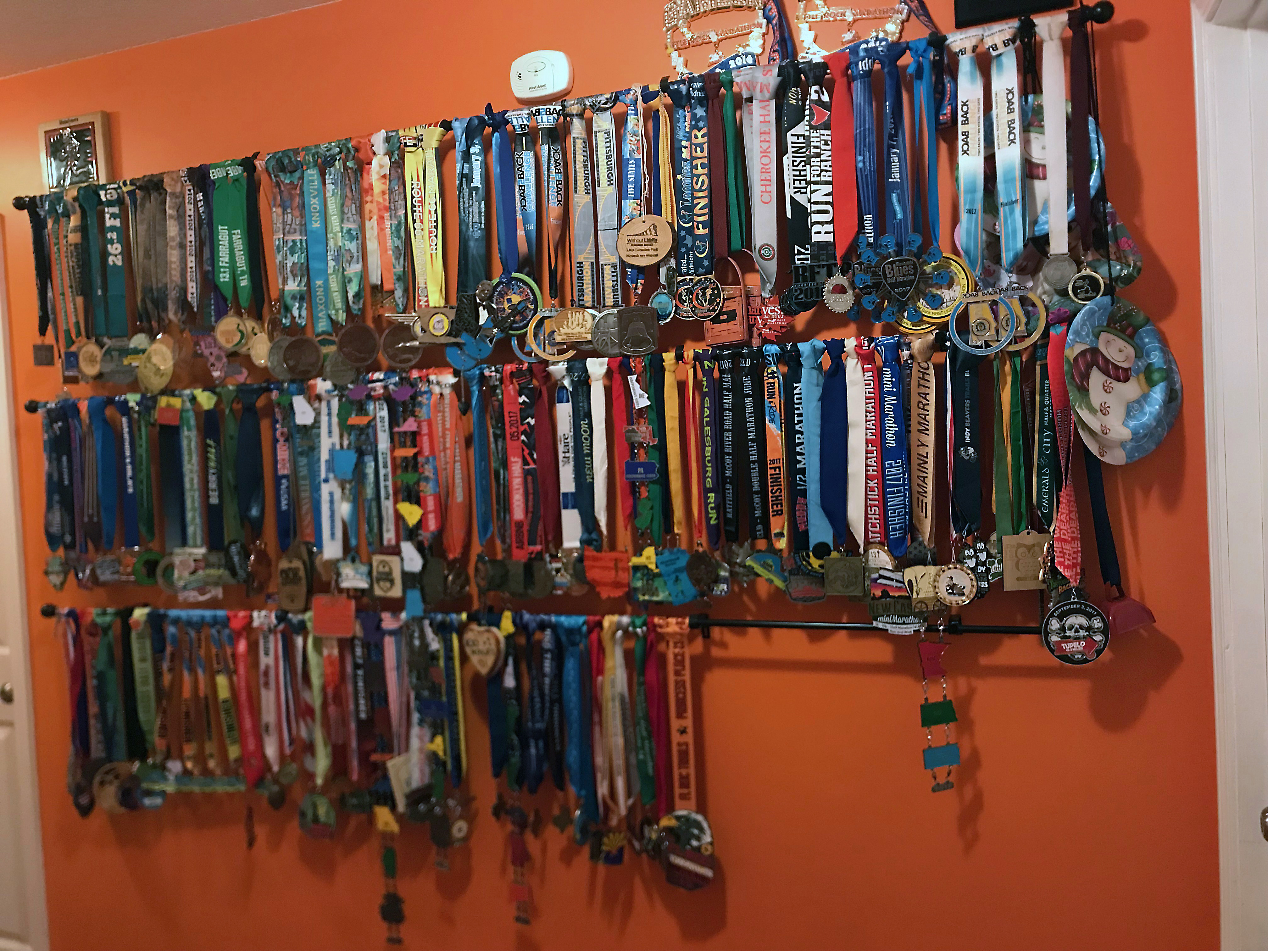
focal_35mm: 28
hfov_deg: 63.4
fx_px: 1026
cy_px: 476
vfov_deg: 49.7
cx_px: 634
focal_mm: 3.99
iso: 100
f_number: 1.8
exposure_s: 1/11
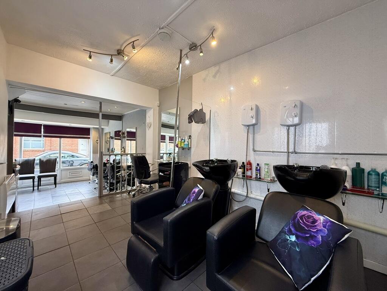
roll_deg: -0.4
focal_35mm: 14
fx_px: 157
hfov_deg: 102.1
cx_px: 194
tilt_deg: +1.7
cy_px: 146
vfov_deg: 85.7
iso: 200
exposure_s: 1/100
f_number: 2.2
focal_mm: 2.22
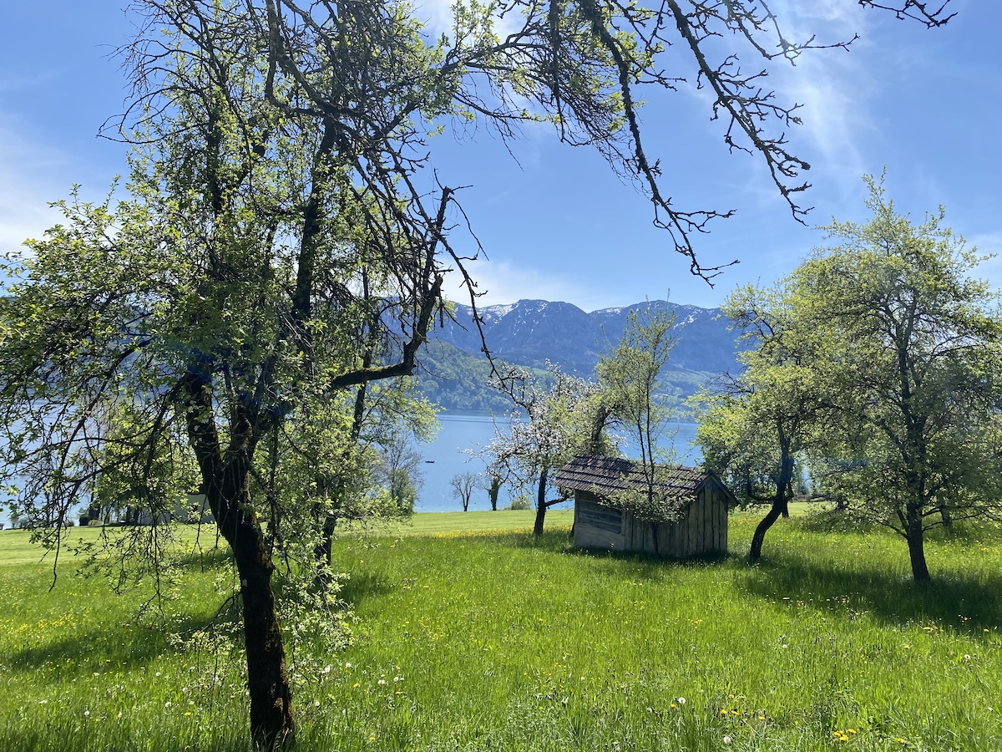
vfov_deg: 53.1
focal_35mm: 26
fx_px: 753
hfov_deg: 67.3
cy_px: 376
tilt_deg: +2.1
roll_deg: -3.3
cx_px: 501
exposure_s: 1/2688
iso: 32
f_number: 1.8
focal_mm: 4.25
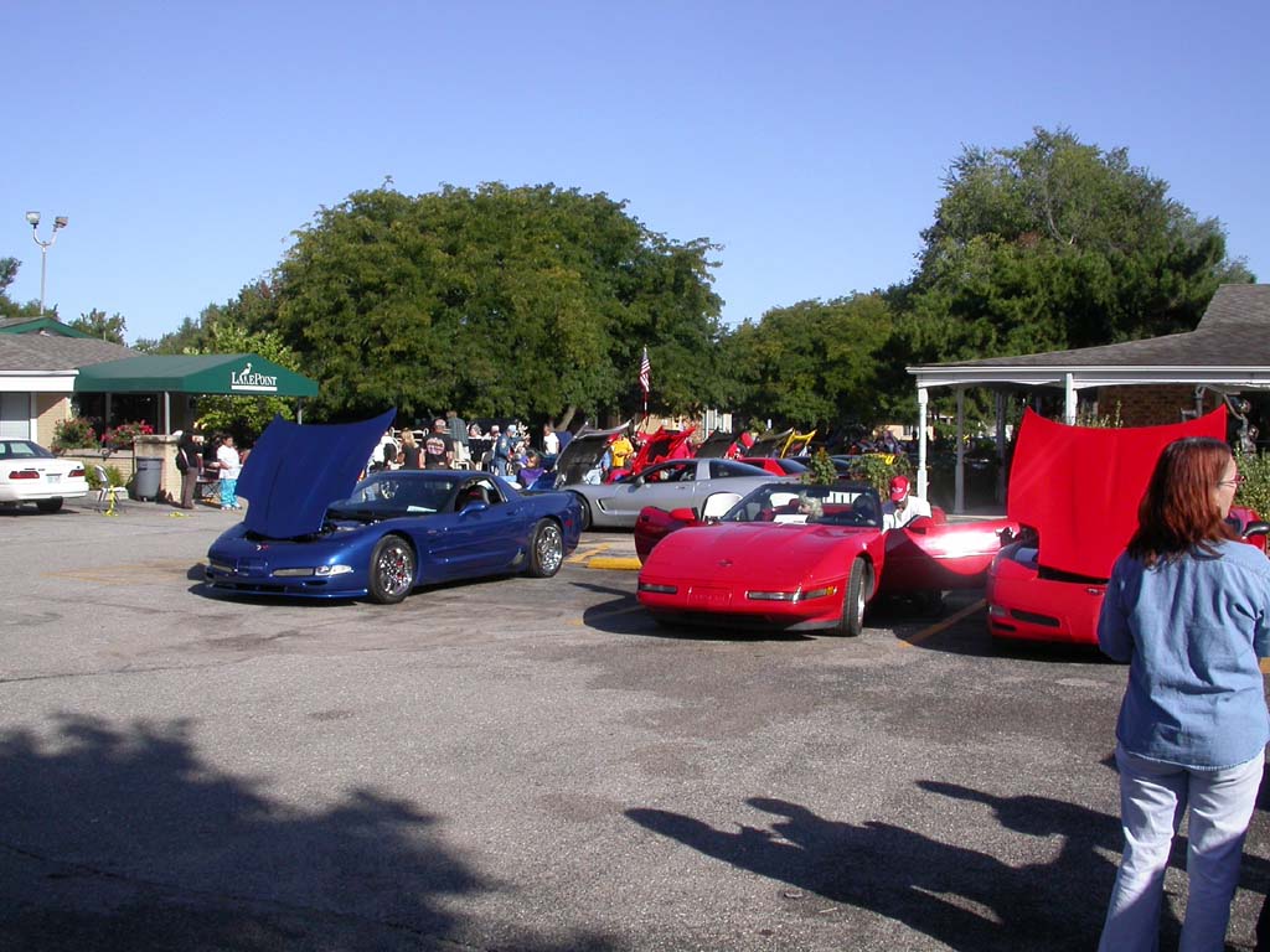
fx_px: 1394
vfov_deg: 37.7
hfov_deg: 49.0
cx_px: 635
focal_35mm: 38
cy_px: 476
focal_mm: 7.85
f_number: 6.7
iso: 100
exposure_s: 1/368
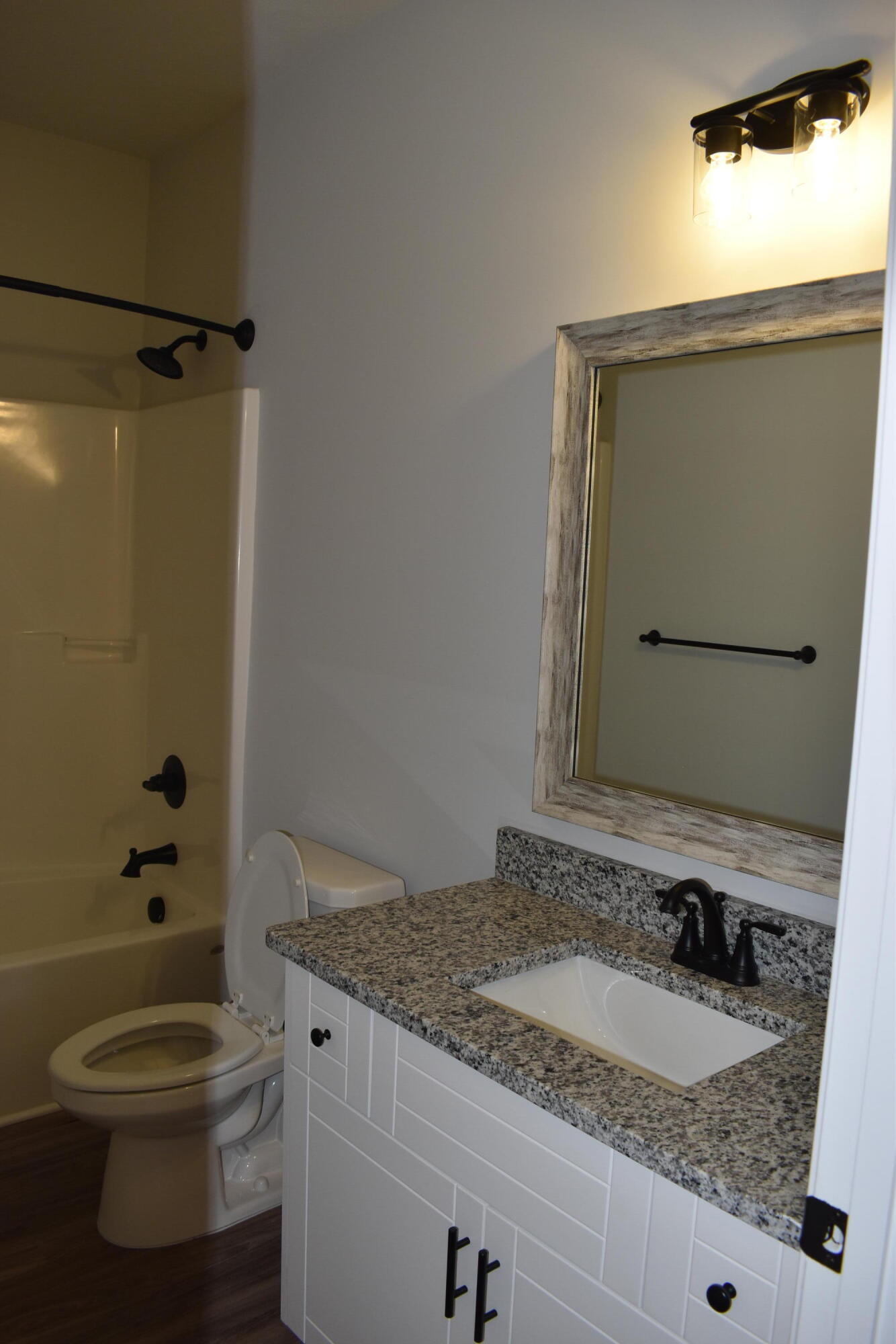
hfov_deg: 47.9
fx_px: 1008
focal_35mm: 27
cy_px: 672
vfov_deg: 67.4
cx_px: 448
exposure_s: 1/125
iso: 360
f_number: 5.6
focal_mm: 18
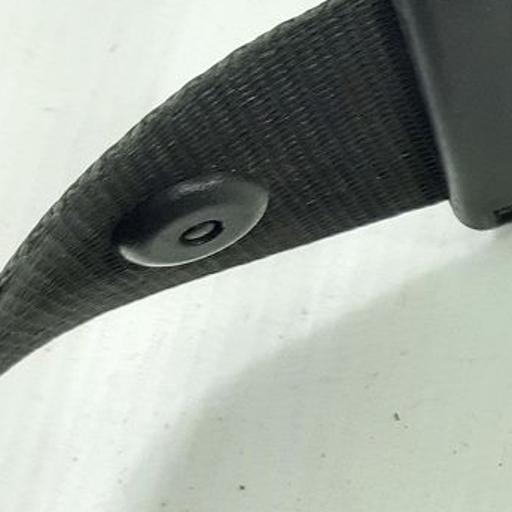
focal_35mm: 118
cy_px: 249
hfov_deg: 12.5
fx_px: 1975
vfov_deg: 14.8
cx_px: 1105
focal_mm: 3.93
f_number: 1.7
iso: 125
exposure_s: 1/50
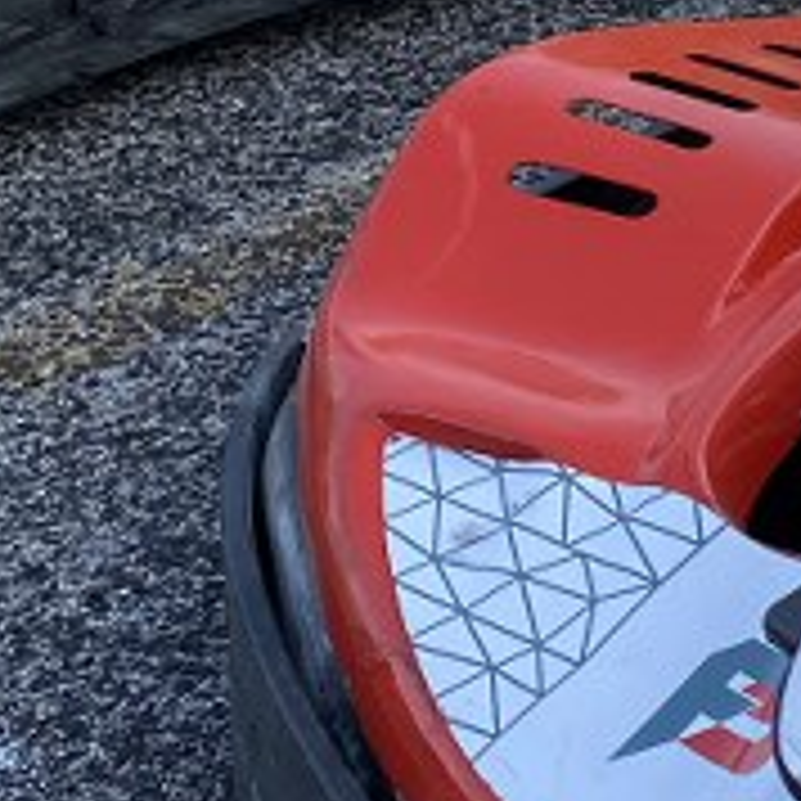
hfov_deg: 11.8
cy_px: -603
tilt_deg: -13.2
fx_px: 3613
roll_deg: -1.8
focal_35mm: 138
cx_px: 1402
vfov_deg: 11.8
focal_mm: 4.25
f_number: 1.8
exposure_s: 1/460
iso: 32
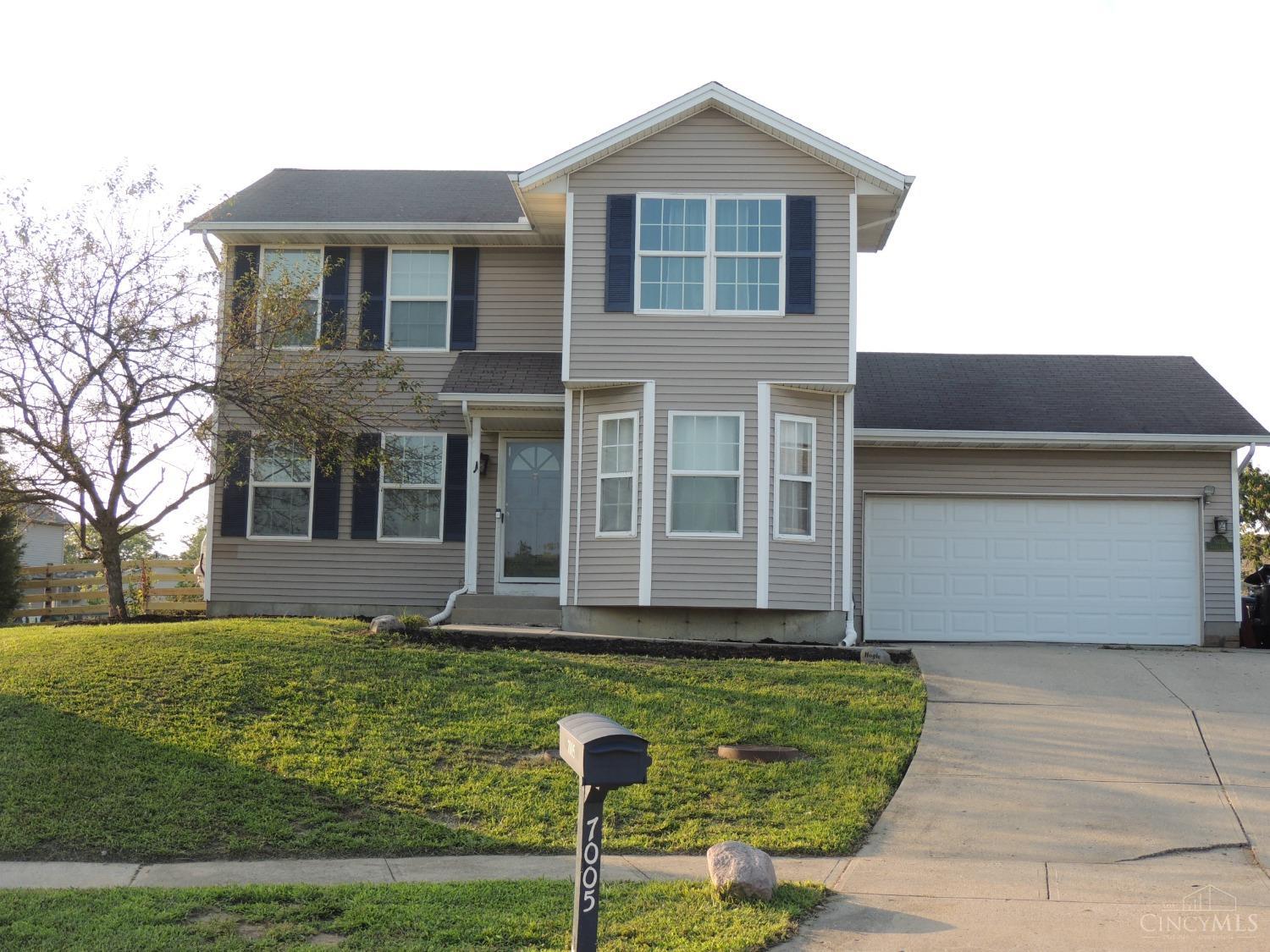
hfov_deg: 43.9
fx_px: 1578
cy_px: 476
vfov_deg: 33.6
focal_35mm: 43
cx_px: 635
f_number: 3.4
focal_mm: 7.6
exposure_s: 1/250
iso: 100
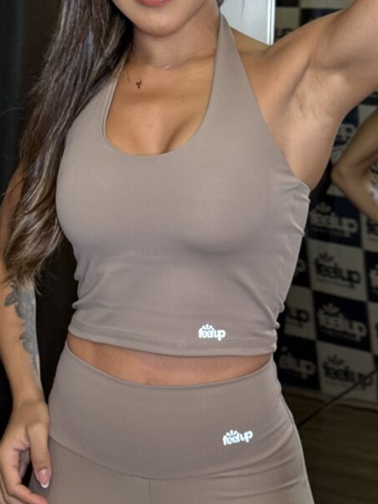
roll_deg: -0.8
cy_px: 100
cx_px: 174
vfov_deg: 23.8
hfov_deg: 18.2
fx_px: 1180
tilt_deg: -3.4
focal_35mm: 81
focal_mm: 6.76
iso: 80
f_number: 1.78
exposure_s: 1/60
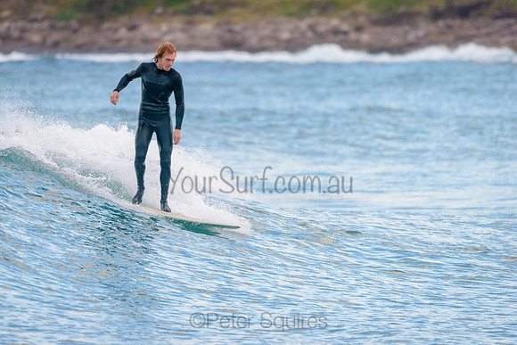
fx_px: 8788
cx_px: 201
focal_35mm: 612
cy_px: 136
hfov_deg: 3.4
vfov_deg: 2.2
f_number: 5.6
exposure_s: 1/2000
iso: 1250
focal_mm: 500
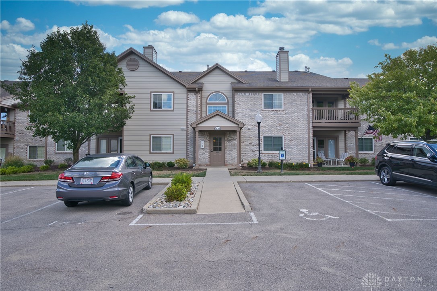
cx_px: 218
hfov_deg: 78.6
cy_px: 146
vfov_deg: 57.2
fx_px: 267
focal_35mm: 22
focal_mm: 22
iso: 100
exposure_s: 1/50
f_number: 10
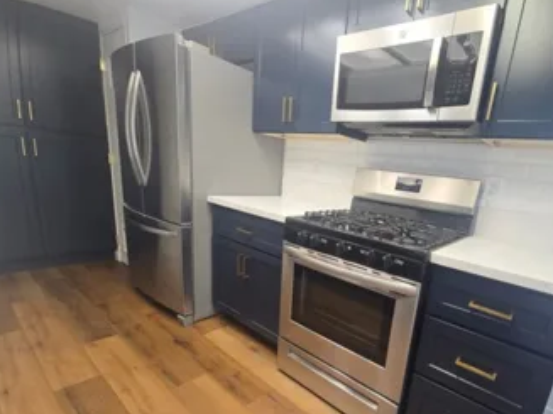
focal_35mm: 17
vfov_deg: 73.7
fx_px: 271
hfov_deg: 89.3
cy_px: 253
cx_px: 344
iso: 200
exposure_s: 1/60
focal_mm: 2.2
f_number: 2.2
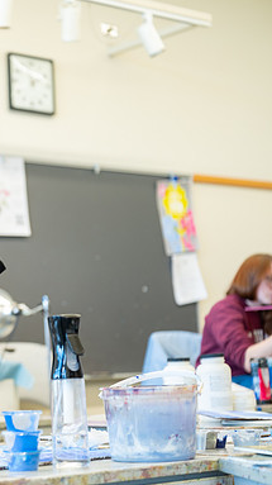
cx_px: -58
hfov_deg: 14.4
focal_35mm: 81
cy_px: 244
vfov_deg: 26.2
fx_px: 1040
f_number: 2.8
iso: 320
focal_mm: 51
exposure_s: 1/100
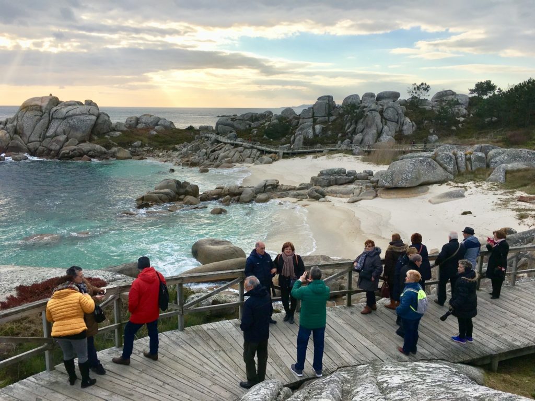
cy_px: 200
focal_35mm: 29
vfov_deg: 48.2
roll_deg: -0.4
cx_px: 268
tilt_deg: -11.2
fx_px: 448
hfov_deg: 61.7
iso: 25
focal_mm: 4.15
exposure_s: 1/1202
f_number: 2.2
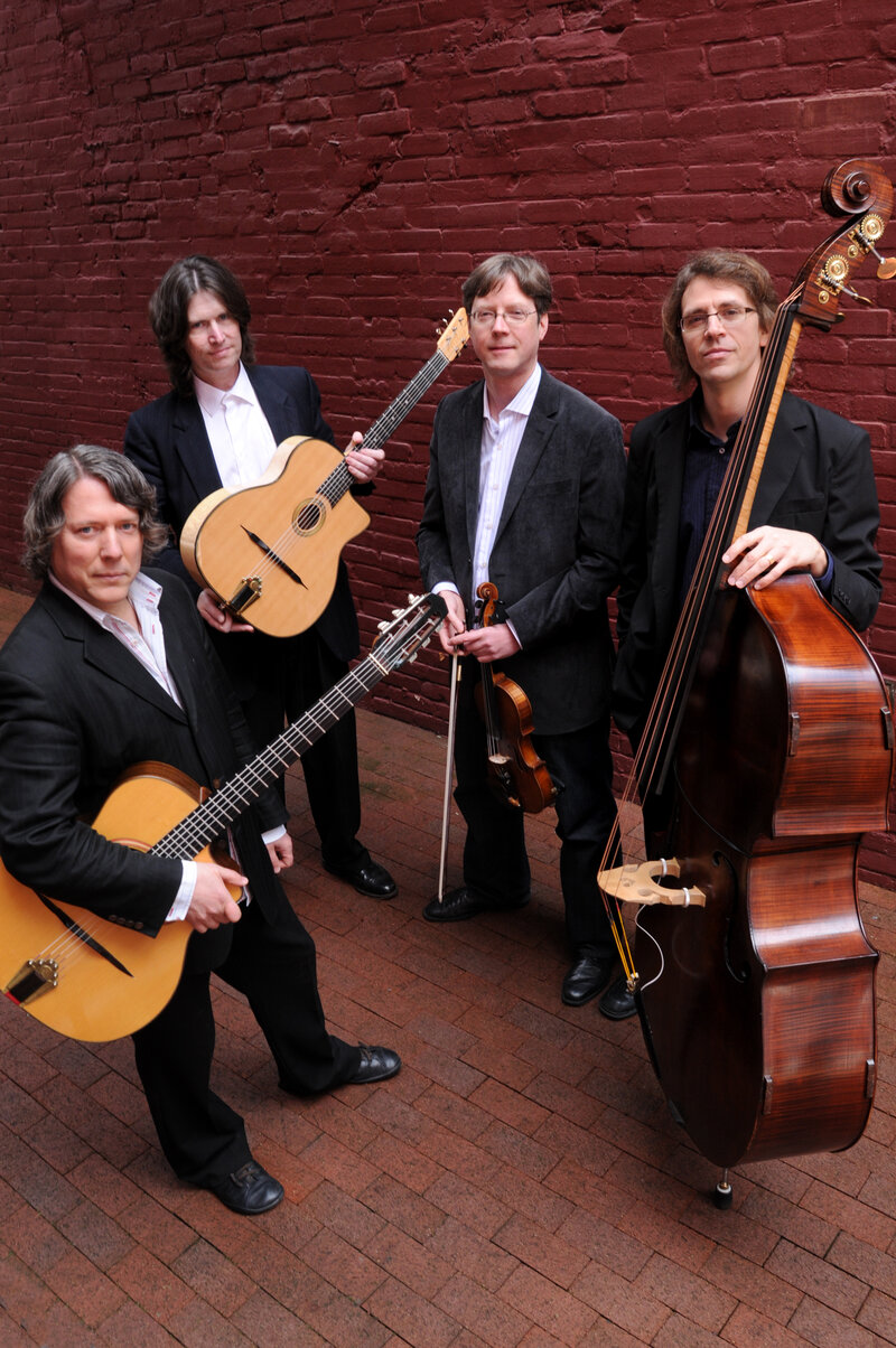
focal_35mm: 30
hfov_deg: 43.5
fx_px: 1122
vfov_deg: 62.0
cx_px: 448
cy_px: 674
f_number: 5.6
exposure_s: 1/60
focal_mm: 20
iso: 320
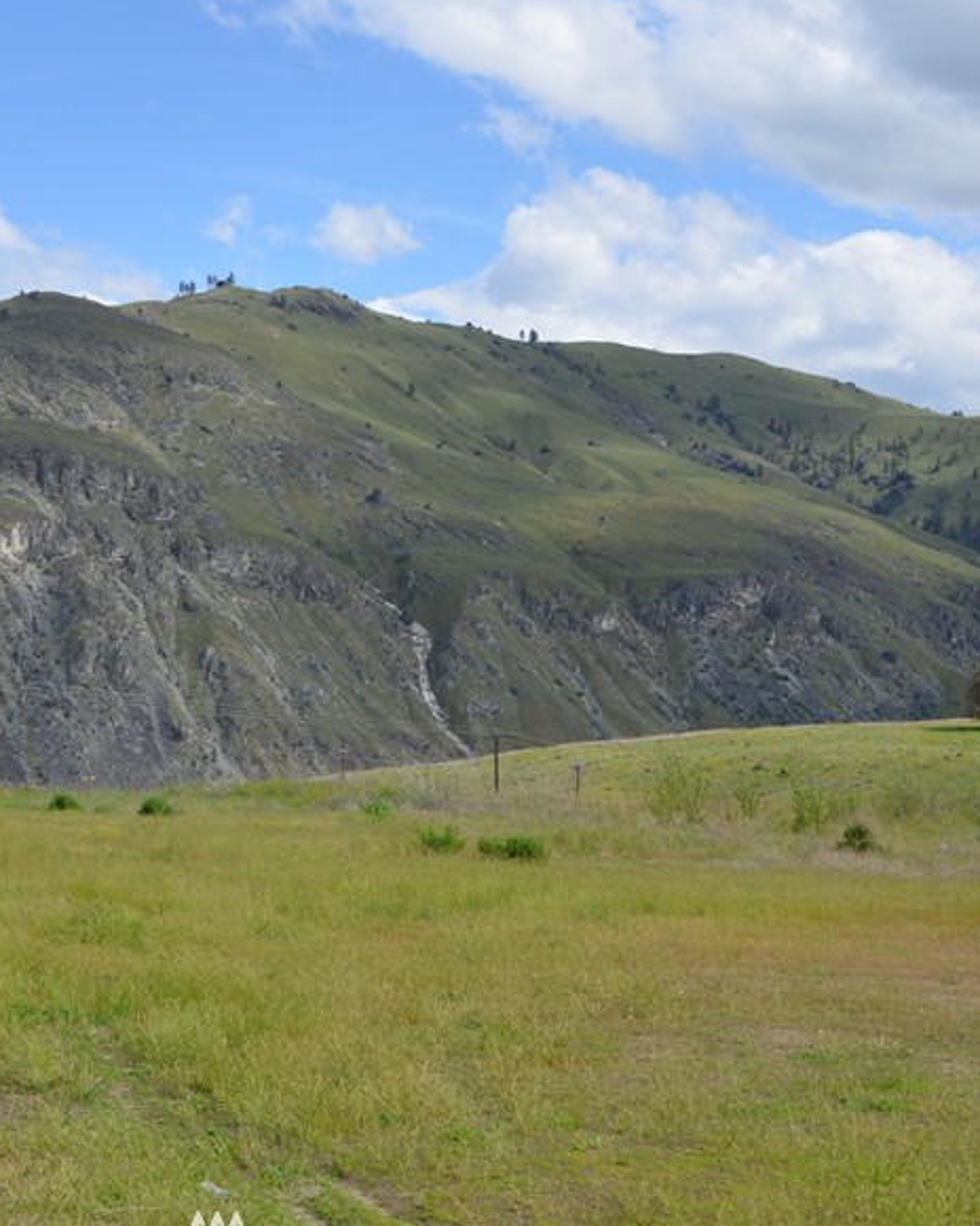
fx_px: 2103
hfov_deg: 26.0
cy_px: 555
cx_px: 299
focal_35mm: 58
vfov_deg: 32.5
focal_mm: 22
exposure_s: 1/250
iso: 100
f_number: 8
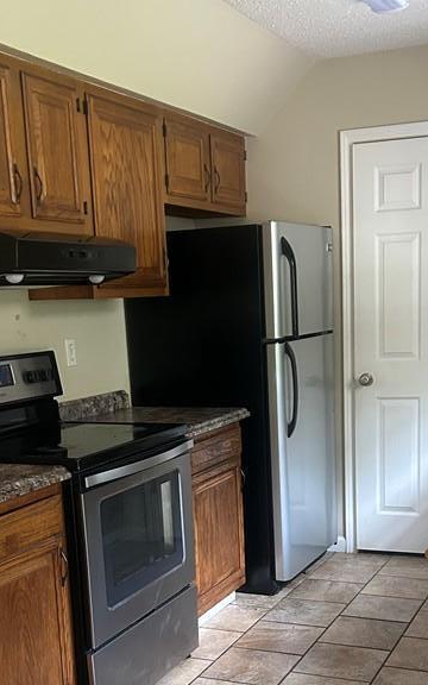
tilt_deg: -13.6
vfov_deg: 40.2
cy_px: 495
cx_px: 229
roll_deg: +2.6
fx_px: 914
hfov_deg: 26.3
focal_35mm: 49
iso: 400
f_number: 1.5
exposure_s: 1/60
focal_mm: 5.7
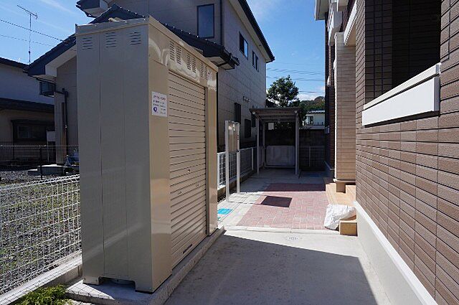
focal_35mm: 24
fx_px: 306
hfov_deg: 73.8
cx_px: 230
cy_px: 152
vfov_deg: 53.0
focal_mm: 16
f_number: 16
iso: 200
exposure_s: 1/200
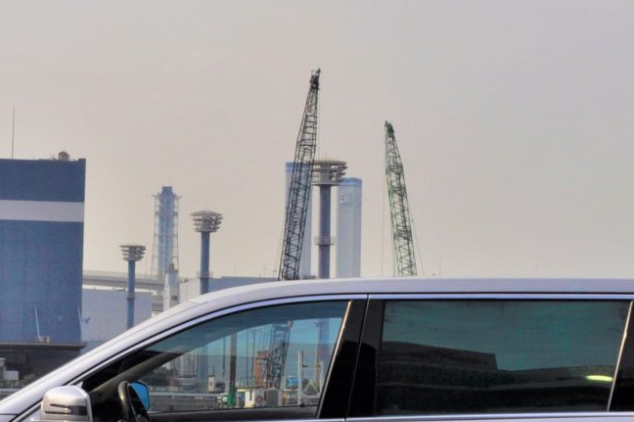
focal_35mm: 151
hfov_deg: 13.6
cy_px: 127
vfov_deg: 9.1
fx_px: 2657
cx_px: 433
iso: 200
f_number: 9
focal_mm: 34
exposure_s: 1/320
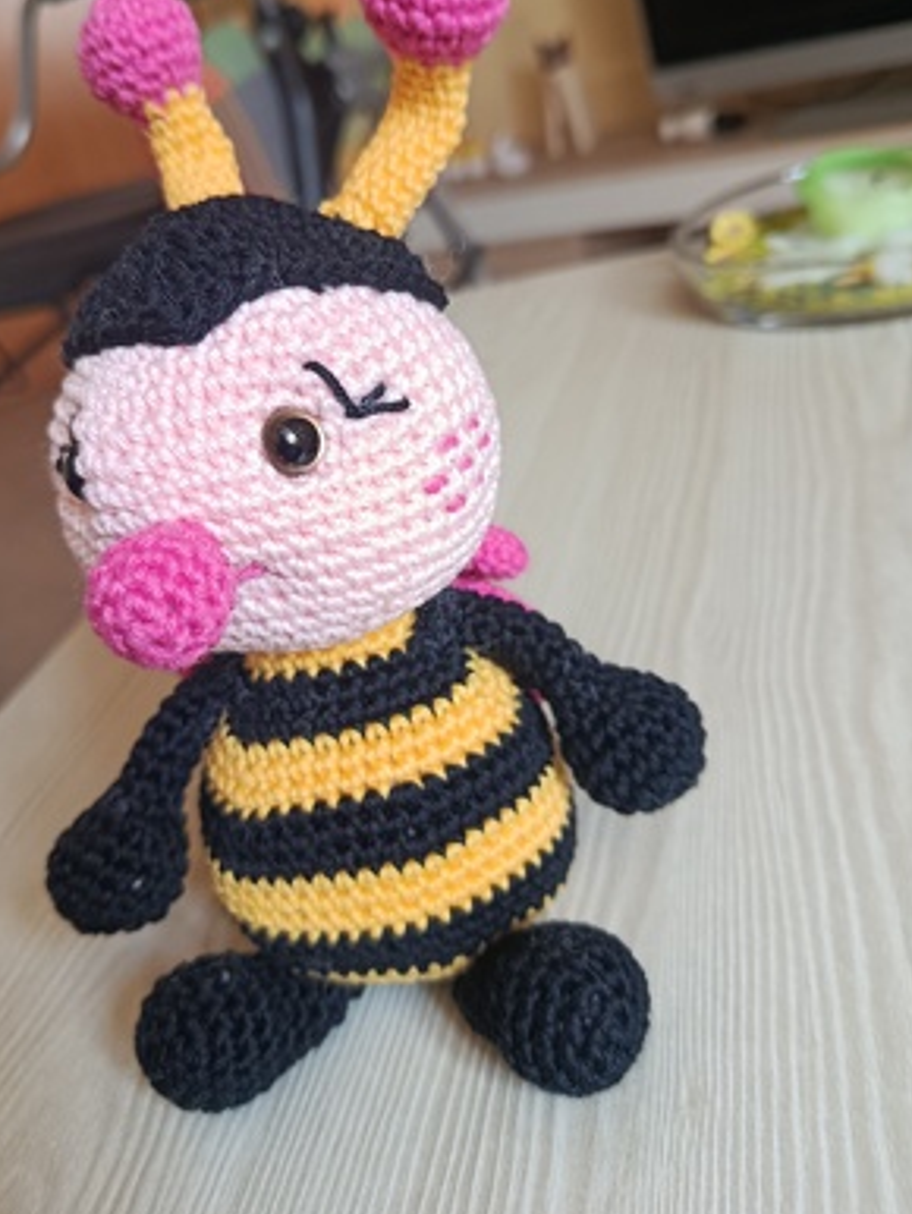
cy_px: 510
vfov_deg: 61.3
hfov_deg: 48.2
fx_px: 1018
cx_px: 418
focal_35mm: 29
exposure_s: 1/100
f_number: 1.7
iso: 896
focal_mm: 5.24
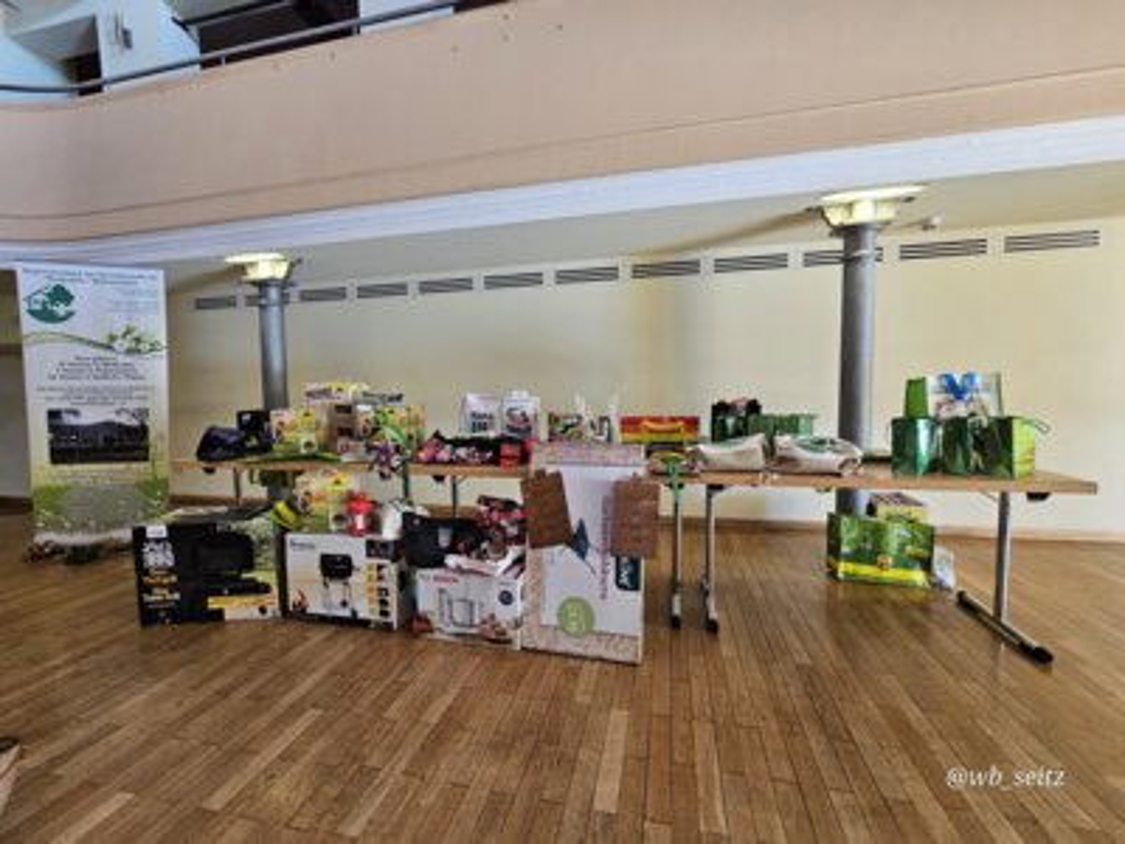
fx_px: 422
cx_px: 562
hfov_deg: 106.2
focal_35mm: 13
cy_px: 422
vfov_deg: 89.9
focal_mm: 2.2
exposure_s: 1/50
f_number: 2.2
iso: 200
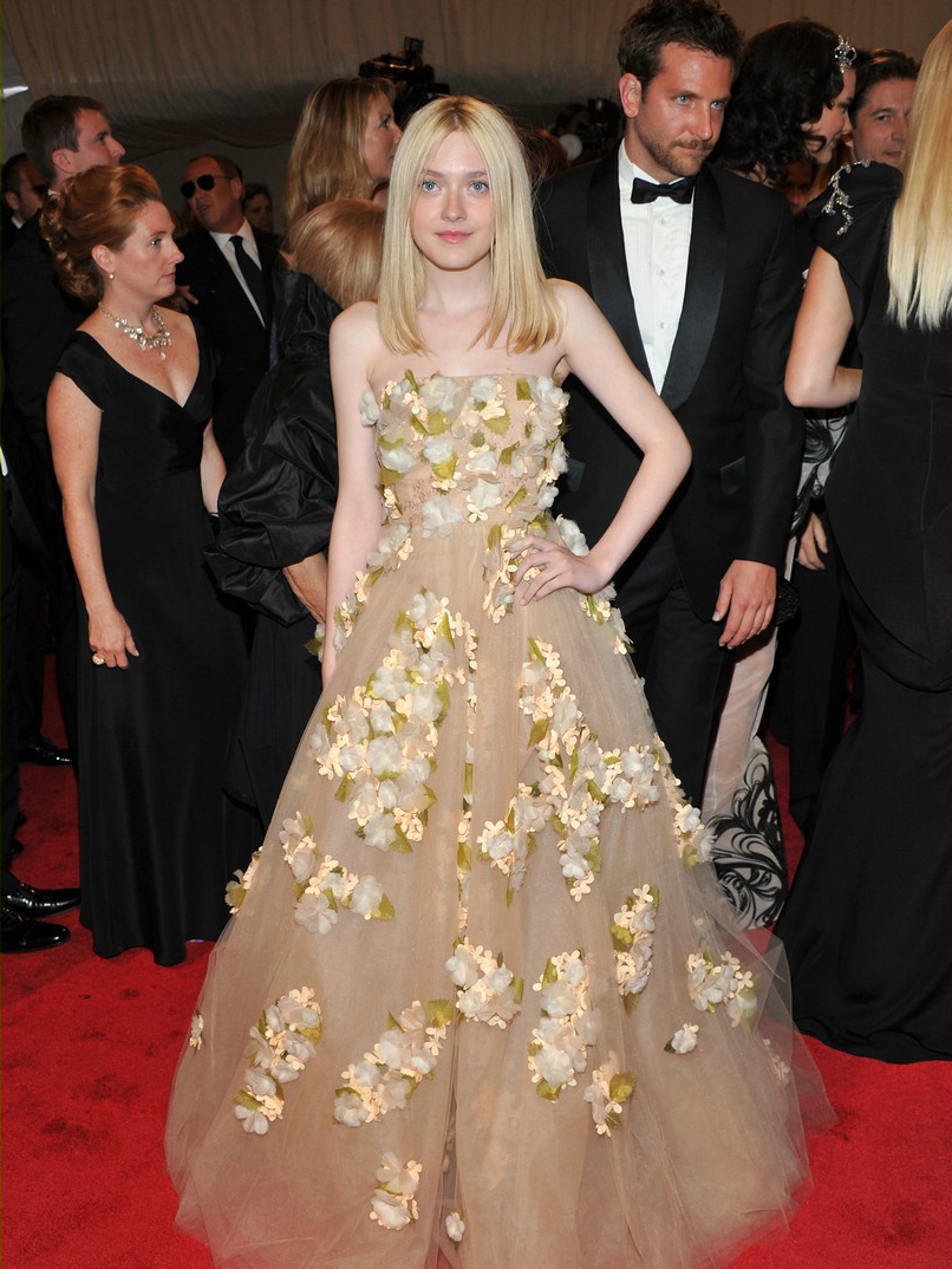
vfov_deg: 52.6
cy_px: 682
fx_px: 1283
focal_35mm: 35
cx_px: 478
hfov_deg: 40.7
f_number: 7.1
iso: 800
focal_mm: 32
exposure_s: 1/160
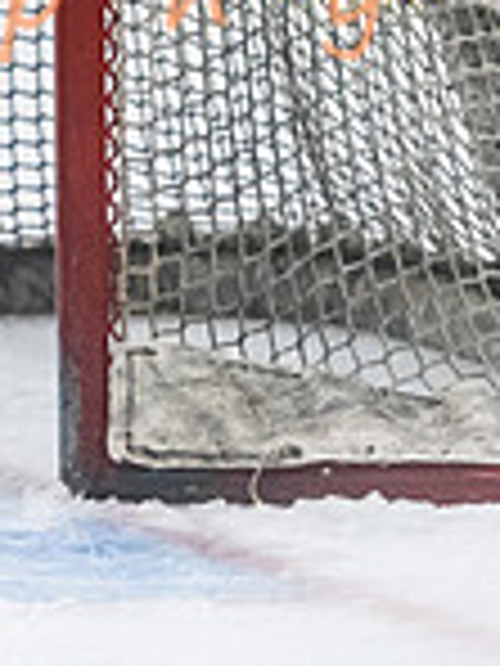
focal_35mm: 584
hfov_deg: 2.5
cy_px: -124
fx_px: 11247
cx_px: -730
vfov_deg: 3.4
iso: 3200
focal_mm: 135
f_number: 2.8
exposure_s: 1/640
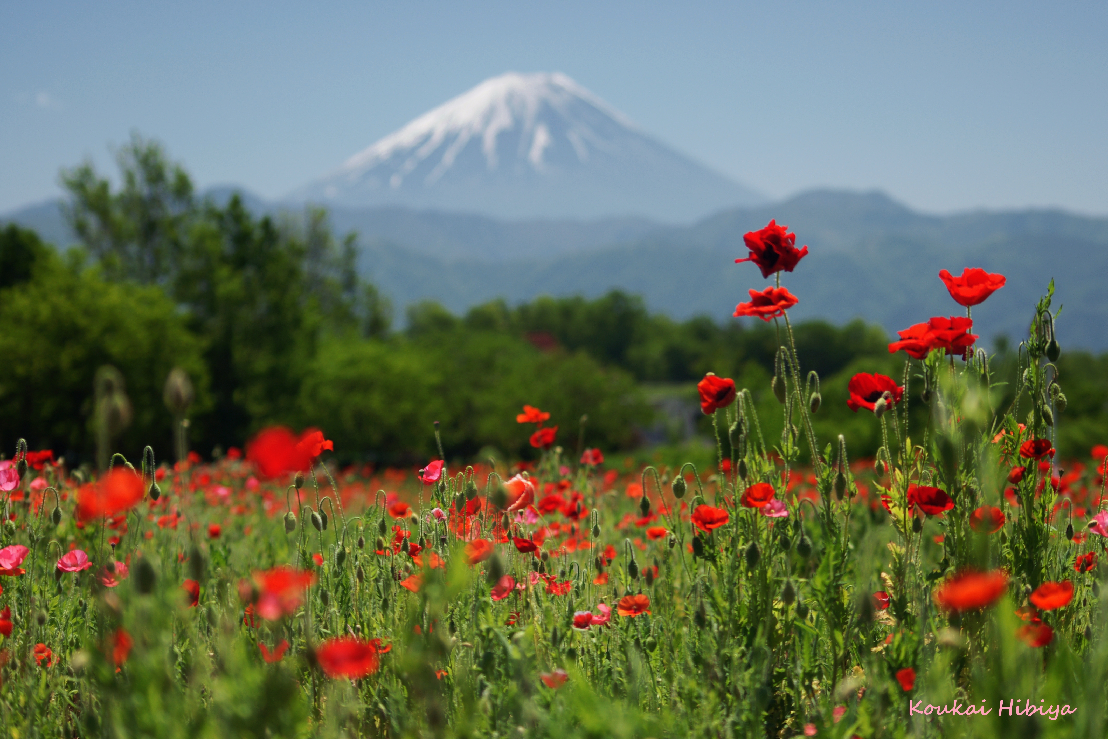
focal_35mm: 112
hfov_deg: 18.2
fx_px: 3462
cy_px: 370
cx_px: 554
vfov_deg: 12.2
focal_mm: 75
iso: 100
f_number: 4.5
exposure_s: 1/250
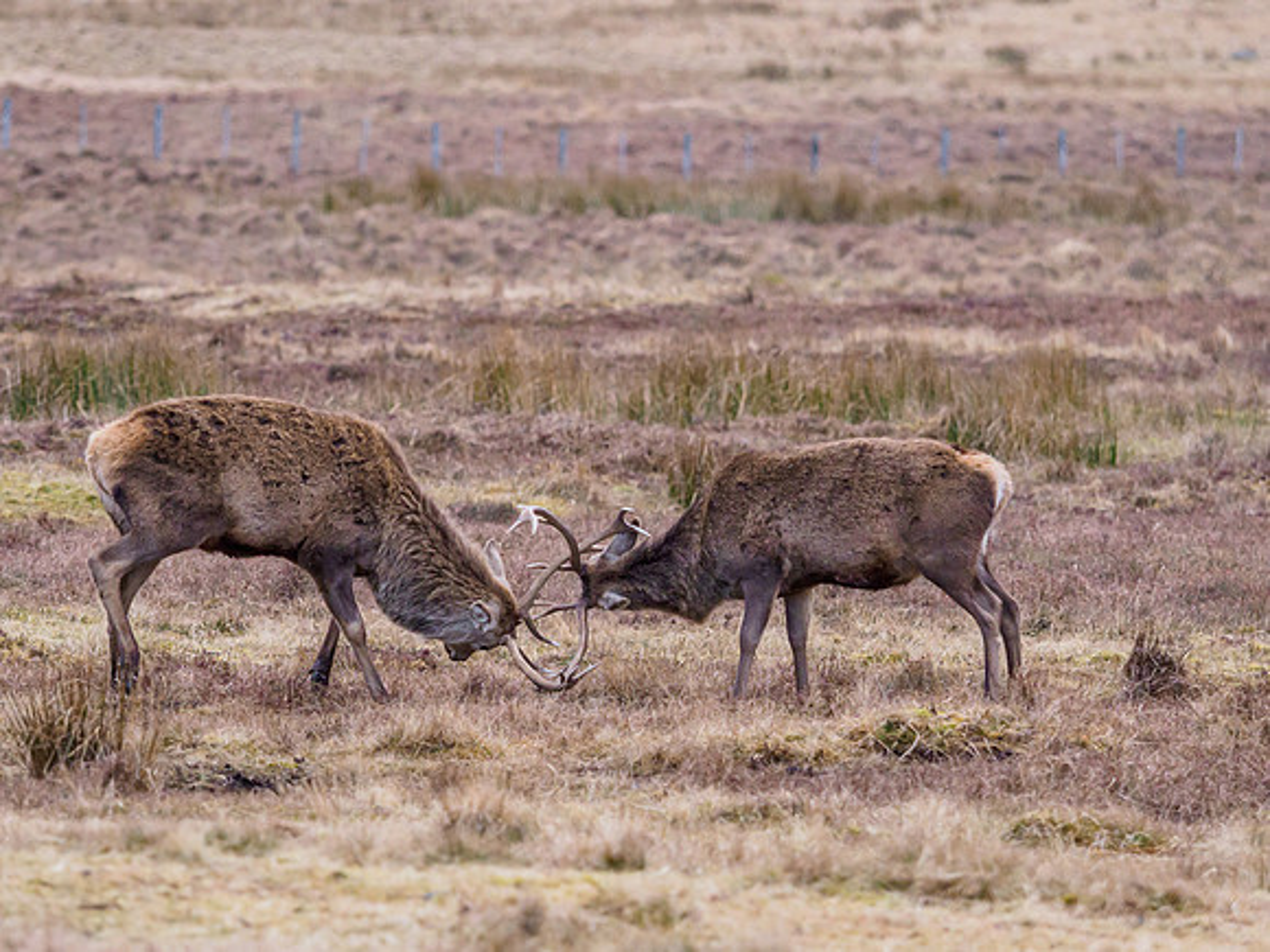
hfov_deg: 4.6
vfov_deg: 3.4
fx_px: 15978
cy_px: 580
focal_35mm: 436
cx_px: 602
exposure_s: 1/320
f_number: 3.2
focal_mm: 150
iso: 1000
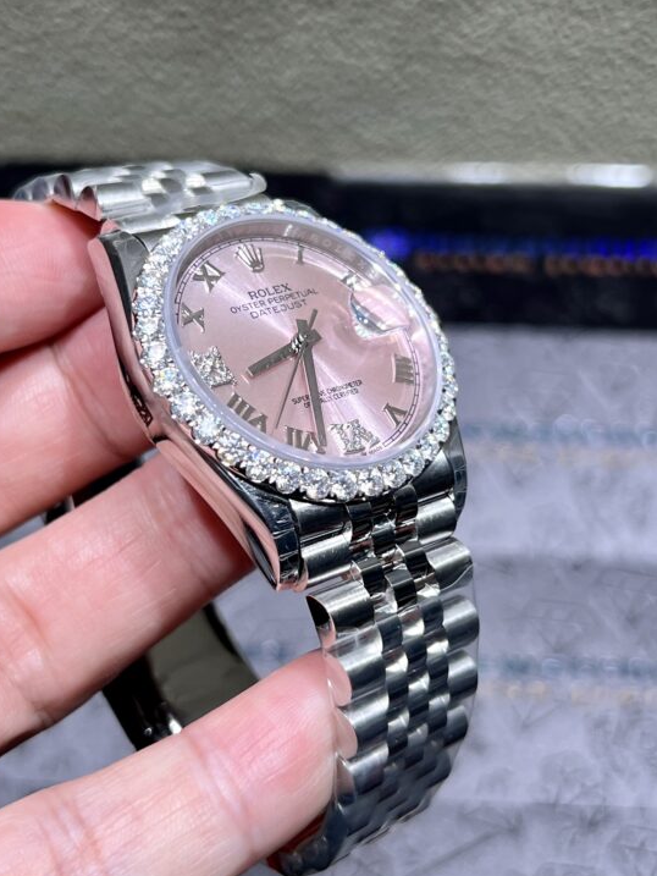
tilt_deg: -54.9
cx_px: 293
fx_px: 734
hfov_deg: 48.2
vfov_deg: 61.6
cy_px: 443
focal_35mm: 29
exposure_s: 1/411
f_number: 1.5
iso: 50
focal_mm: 5.7
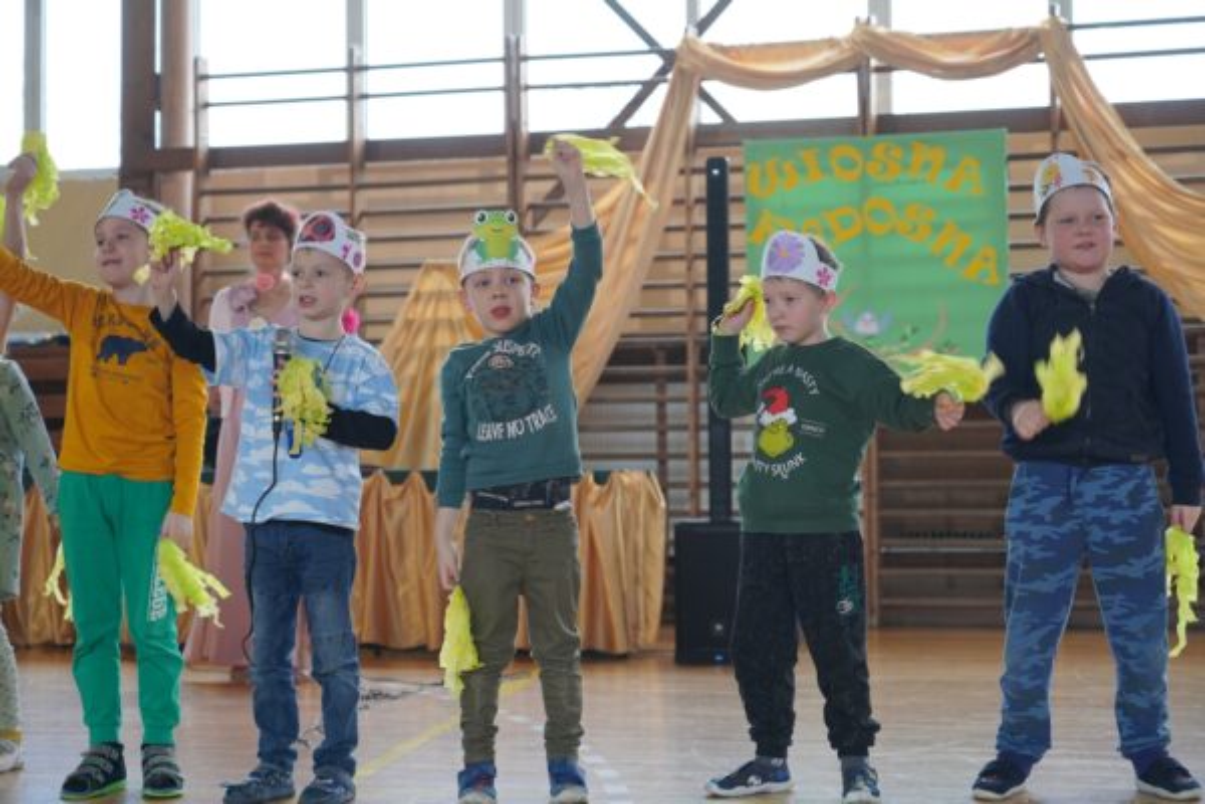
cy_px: 402
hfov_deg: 28.8
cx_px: 602
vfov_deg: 19.5
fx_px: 2343
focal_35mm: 70
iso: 2000
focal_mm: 70
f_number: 4
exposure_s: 1/160
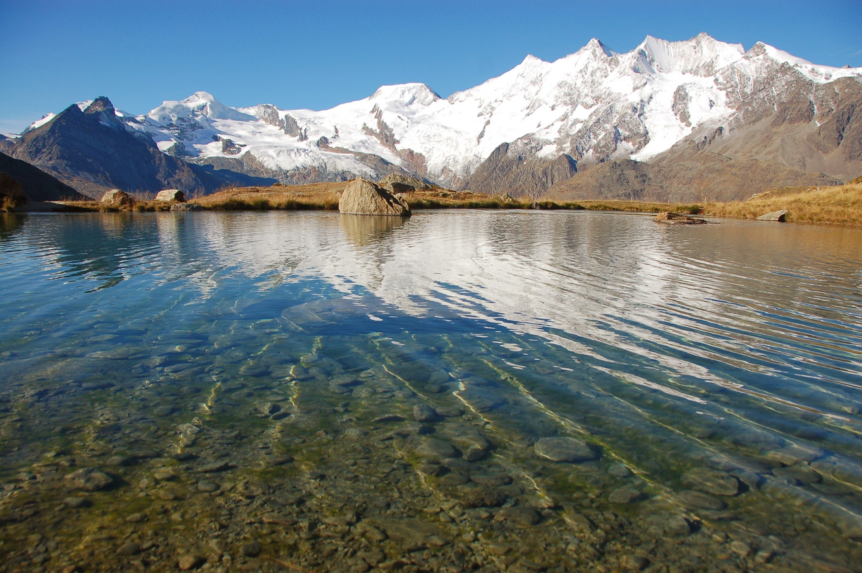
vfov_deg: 47.8
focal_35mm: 27
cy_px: 286
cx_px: 431
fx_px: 646
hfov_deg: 67.4
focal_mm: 18
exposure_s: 1/1250
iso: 200
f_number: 5
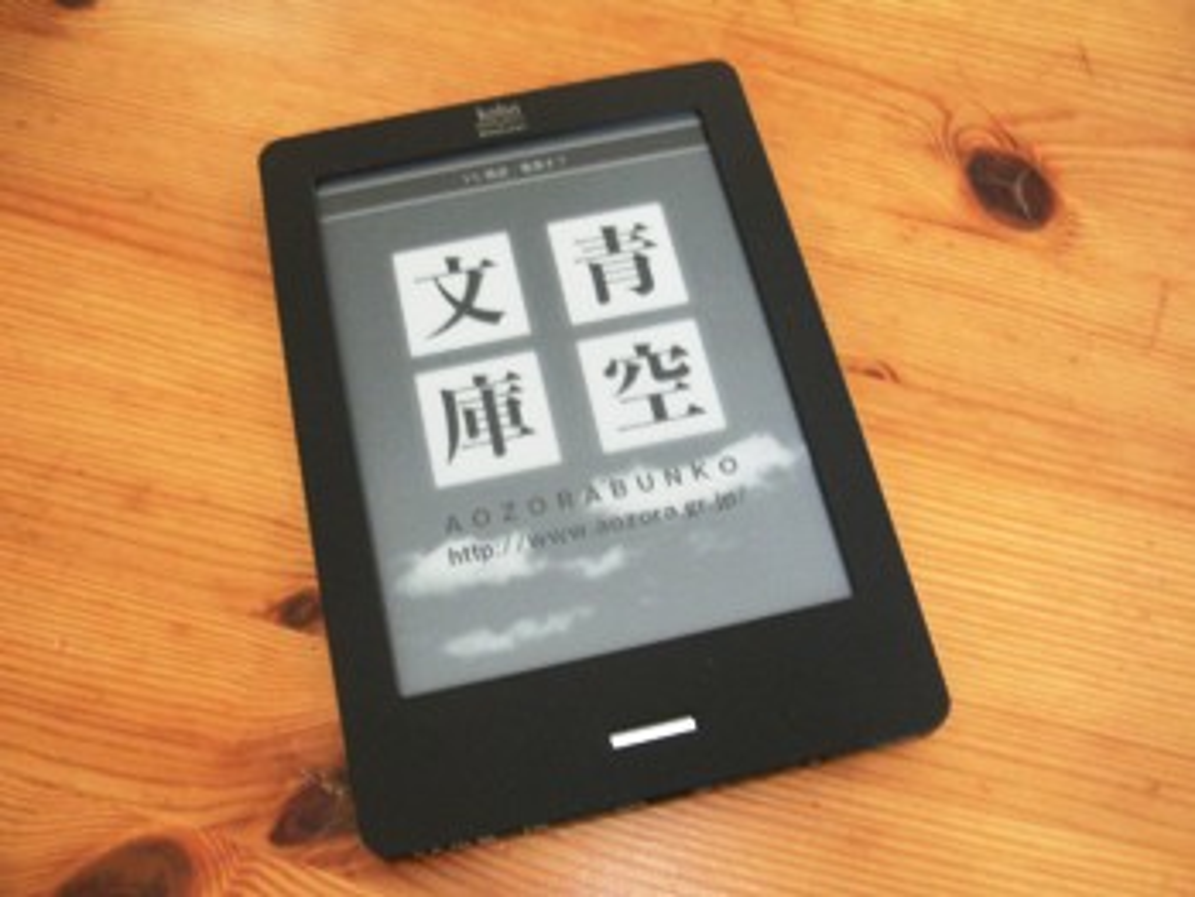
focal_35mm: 38
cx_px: 598
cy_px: 448
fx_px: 1312
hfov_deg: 49.0
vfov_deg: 37.7
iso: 200
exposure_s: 1/3.3
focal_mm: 5.8
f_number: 2.8
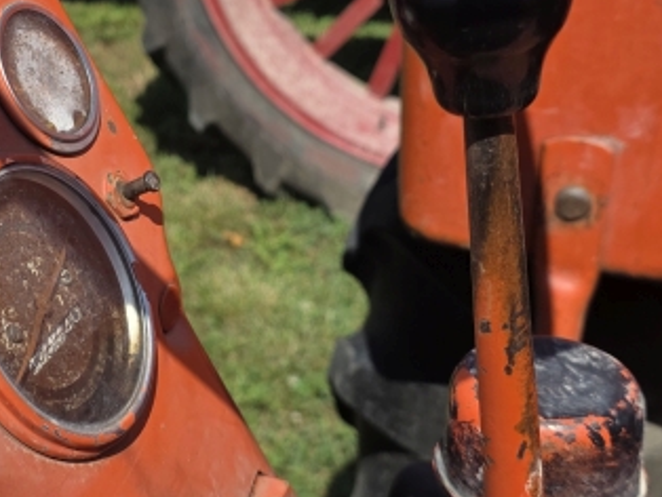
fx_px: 1435
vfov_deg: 19.5
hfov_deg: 25.7
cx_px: 183
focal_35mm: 75
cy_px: 114
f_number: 1.7
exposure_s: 1/7626
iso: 80
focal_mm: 6.3
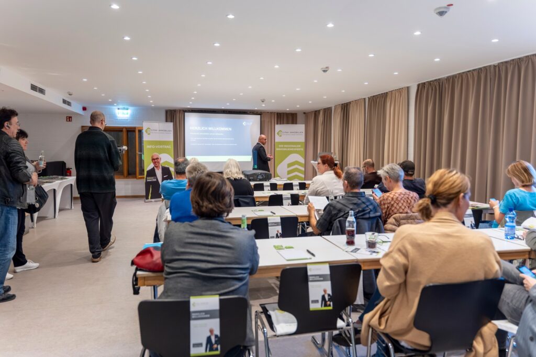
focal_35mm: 26
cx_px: 268
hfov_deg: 69.3
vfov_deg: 49.4
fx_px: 388
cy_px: 178
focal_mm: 24
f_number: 2.8
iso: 640
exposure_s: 1/125
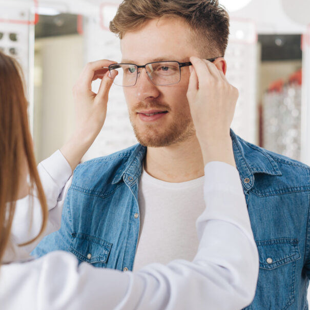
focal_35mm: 72
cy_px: 147
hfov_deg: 23.9
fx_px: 729
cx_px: 119
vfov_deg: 24.0
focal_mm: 50
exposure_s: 1/125
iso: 200
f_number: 3.5
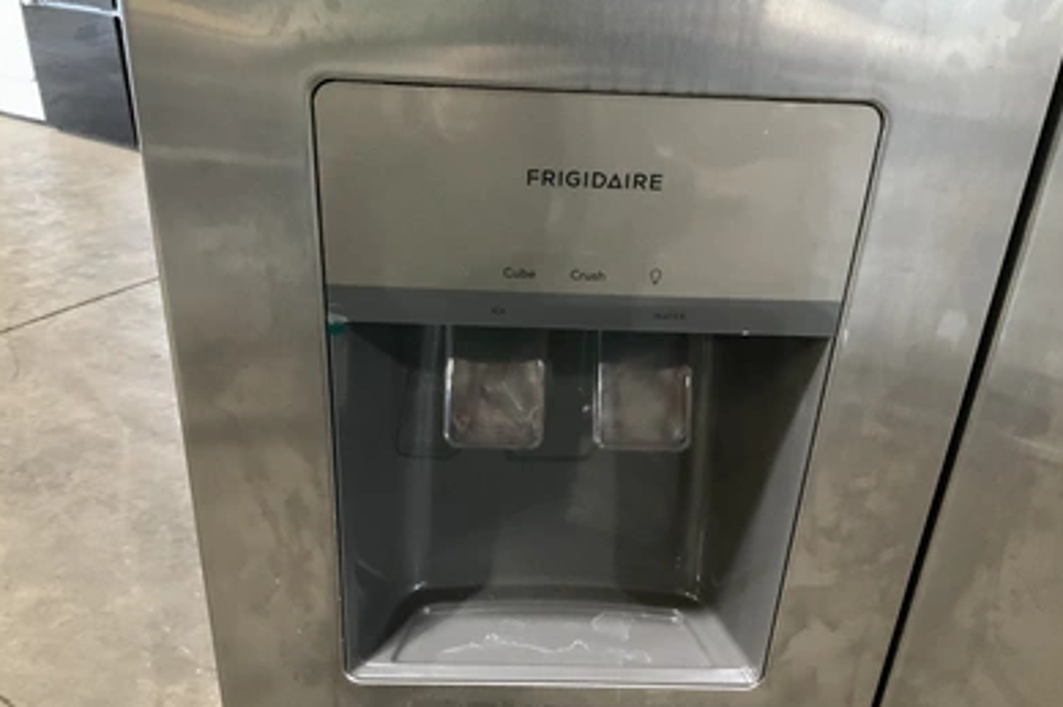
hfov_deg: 60.3
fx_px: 915
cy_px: 379
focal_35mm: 31
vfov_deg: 42.3
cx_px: 533
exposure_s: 1/30
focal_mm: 3
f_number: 1.8
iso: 500
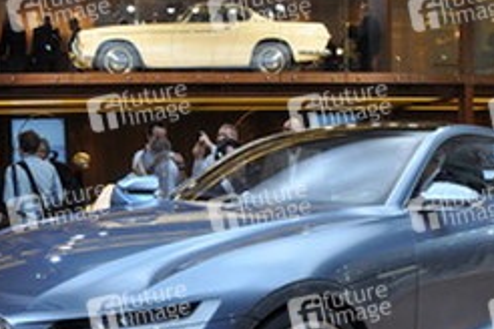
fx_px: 755
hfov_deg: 36.2
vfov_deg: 24.3
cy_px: 259
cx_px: 286
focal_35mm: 55
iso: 640
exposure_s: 1/125
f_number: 6.3
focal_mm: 20
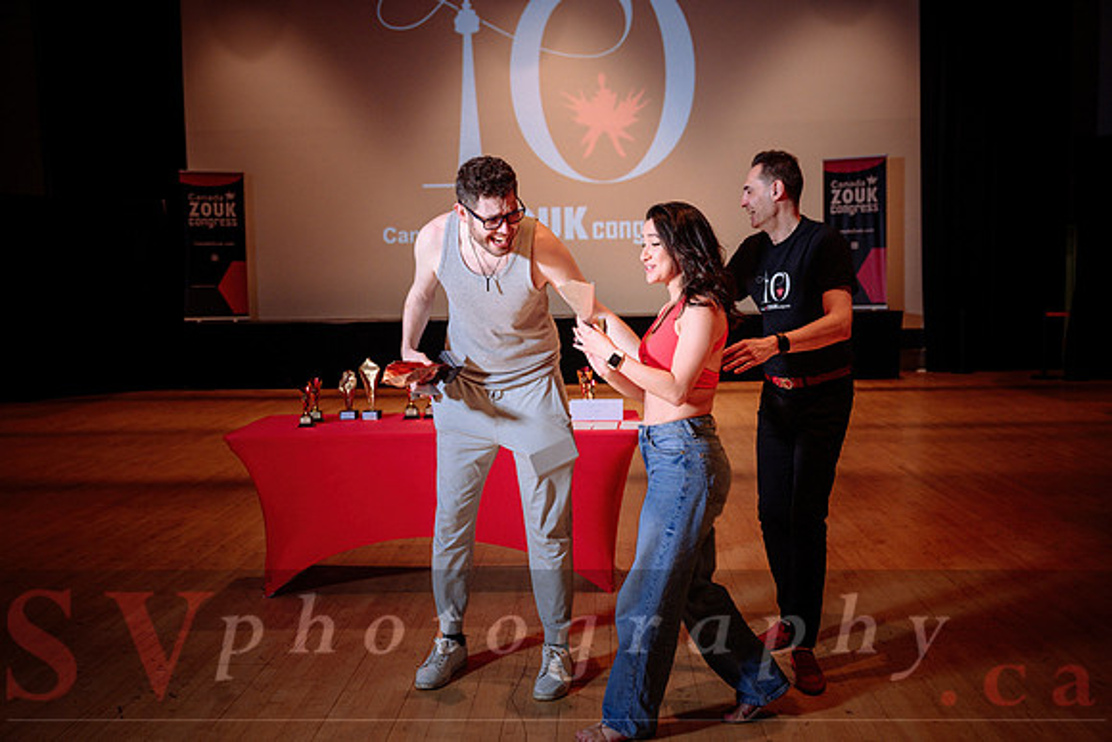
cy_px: 371
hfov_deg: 53.1
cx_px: 556
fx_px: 1112
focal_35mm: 36
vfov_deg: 36.9
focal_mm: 36
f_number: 4
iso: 1000
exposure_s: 1/125
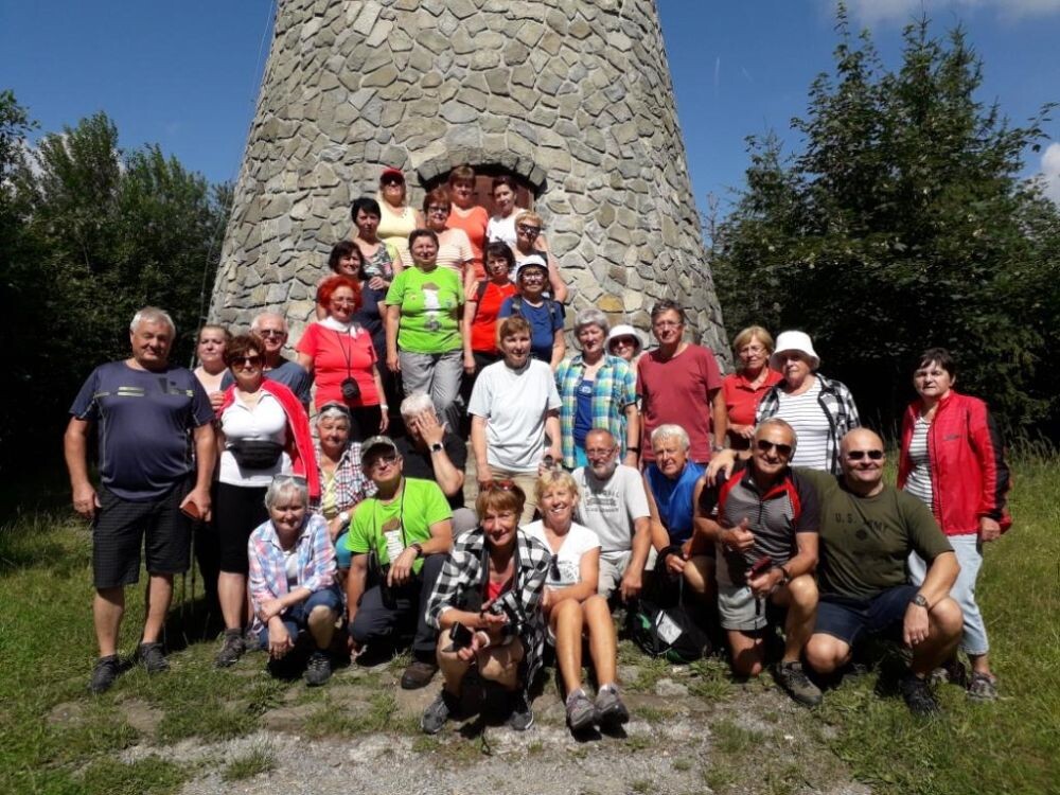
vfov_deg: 51.4
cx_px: 530
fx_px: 827
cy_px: 398
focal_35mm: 27
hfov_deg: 65.3
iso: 40
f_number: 1.9
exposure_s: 1/2532
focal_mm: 3.6
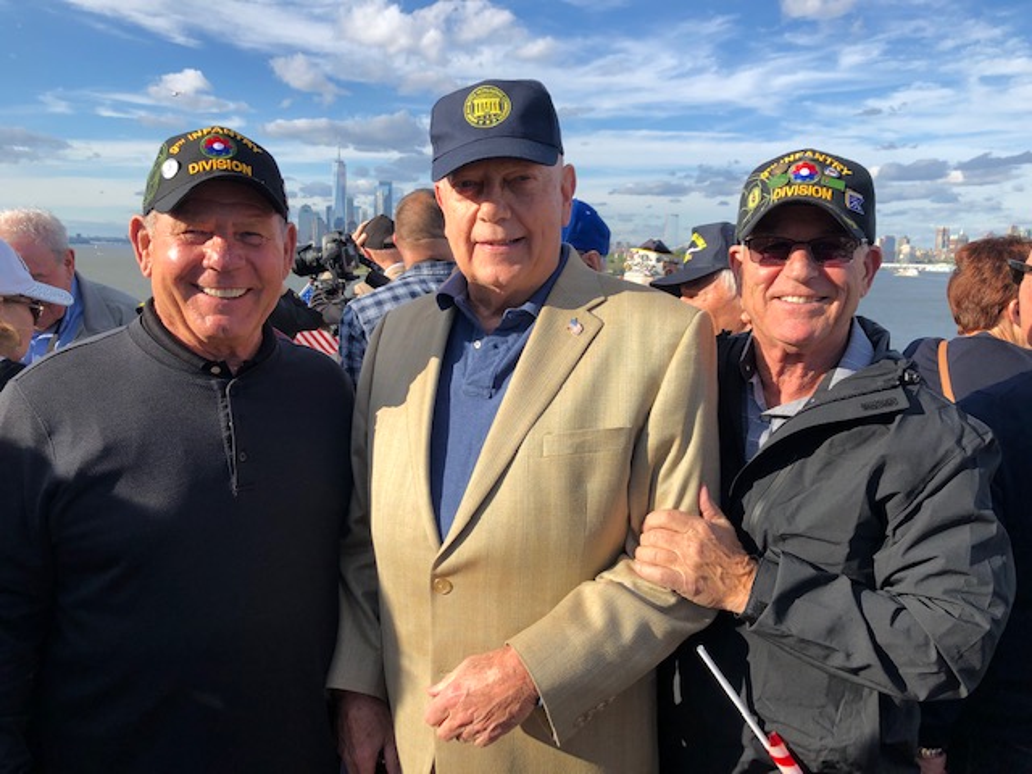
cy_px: 387
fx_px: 835
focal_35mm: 28
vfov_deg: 49.7
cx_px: 516
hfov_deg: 63.4
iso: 20
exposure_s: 1/1245
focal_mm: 3.99
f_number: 1.8
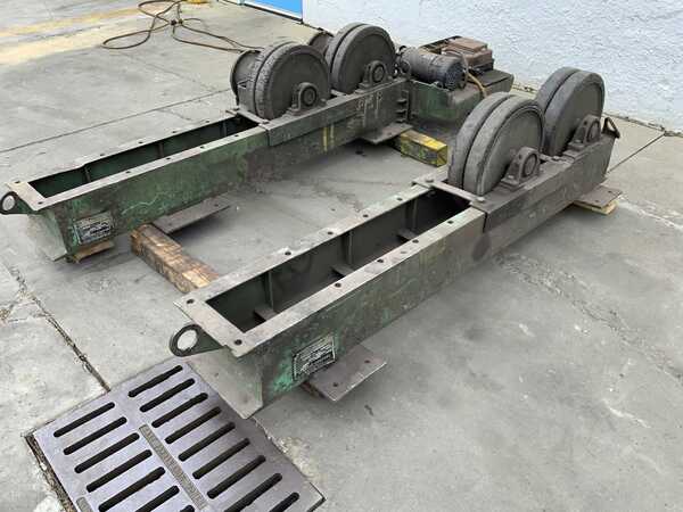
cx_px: 342
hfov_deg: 61.7
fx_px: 572
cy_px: 256
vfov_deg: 48.2
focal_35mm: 29
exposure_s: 1/370
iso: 16
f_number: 1.8
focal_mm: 3
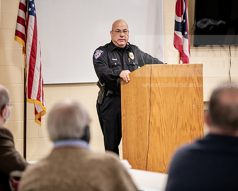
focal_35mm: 136
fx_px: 958
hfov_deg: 14.2
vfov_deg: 11.4
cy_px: 95
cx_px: 120
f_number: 2.8
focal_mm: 120
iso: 1600
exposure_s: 1/200
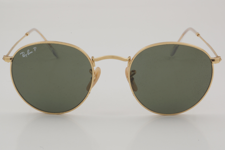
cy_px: 75
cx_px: 112
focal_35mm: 82
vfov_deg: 16.6
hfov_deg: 24.6
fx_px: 516
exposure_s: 1/3
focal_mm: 55
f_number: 32
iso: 100
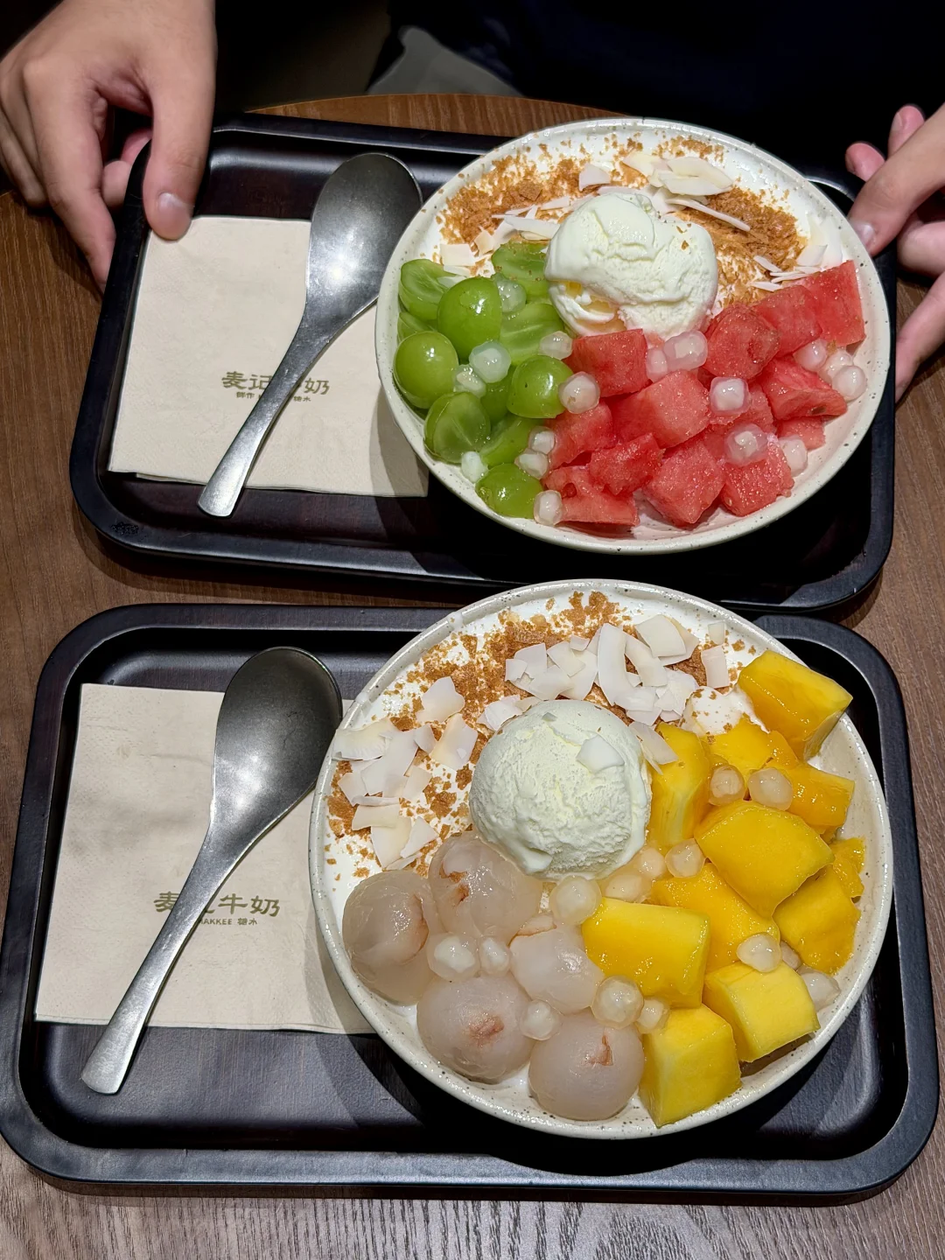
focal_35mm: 48
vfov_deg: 39.7
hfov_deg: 30.3
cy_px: 630
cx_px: 472
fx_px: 1747
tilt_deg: -64.9
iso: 64
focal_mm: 6.76
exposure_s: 1/121
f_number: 1.78
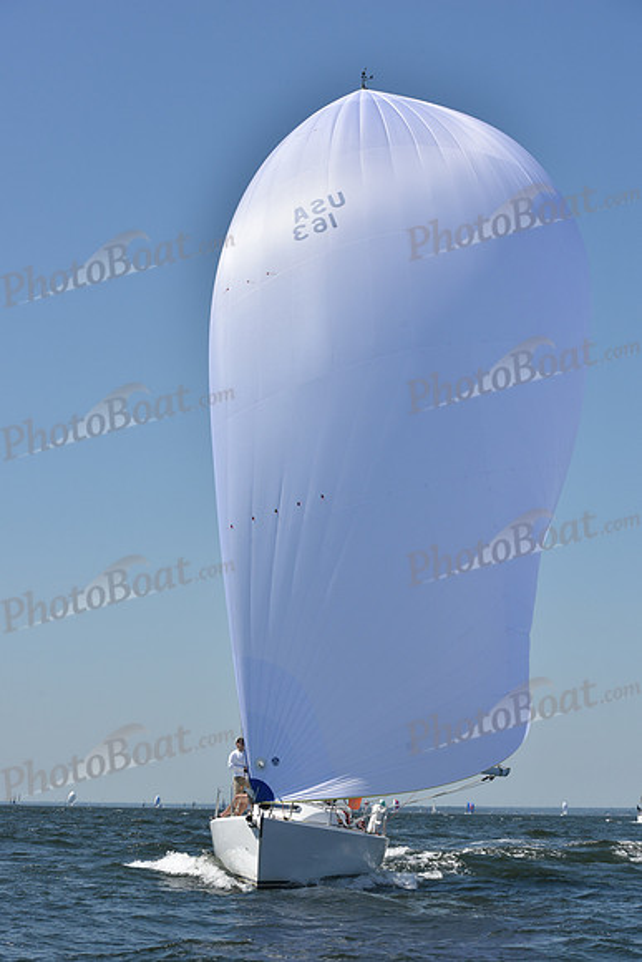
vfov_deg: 28.8
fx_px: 1871
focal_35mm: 70
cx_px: 321
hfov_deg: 19.5
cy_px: 481
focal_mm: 70
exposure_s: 1/1250
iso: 250
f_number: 9
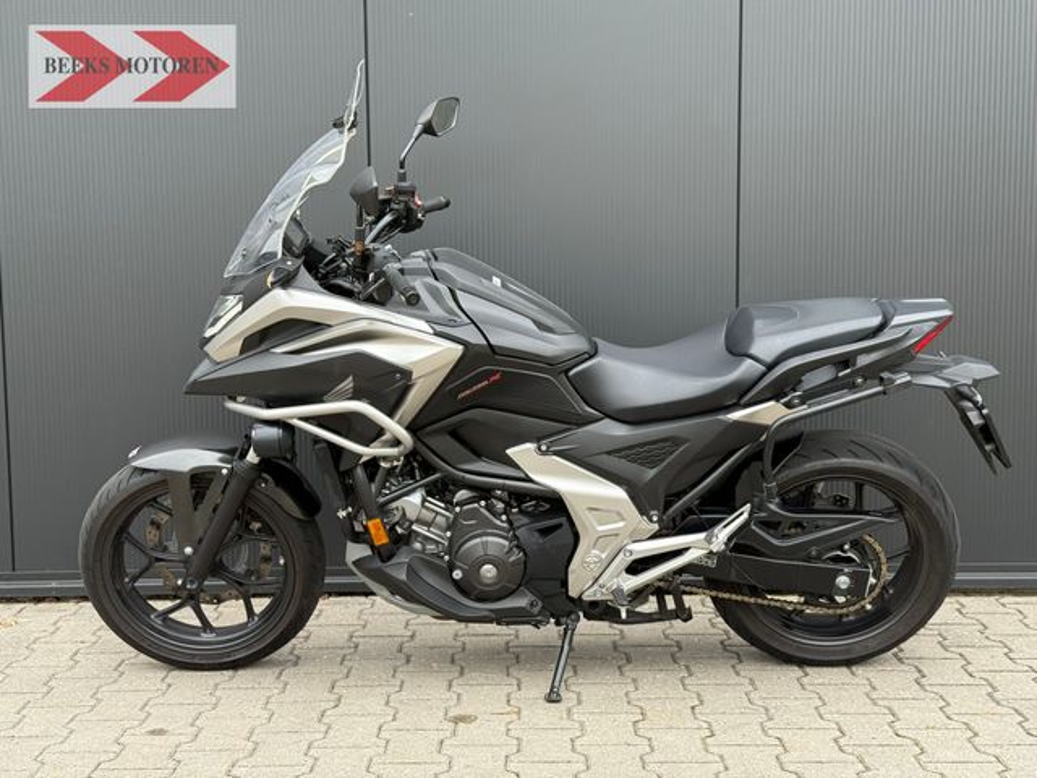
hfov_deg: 39.7
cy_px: 389
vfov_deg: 30.3
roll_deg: +0.2
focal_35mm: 48
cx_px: 518
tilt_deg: -5.1
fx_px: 1438
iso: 80
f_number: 1.78
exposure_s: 1/339
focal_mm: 6.76
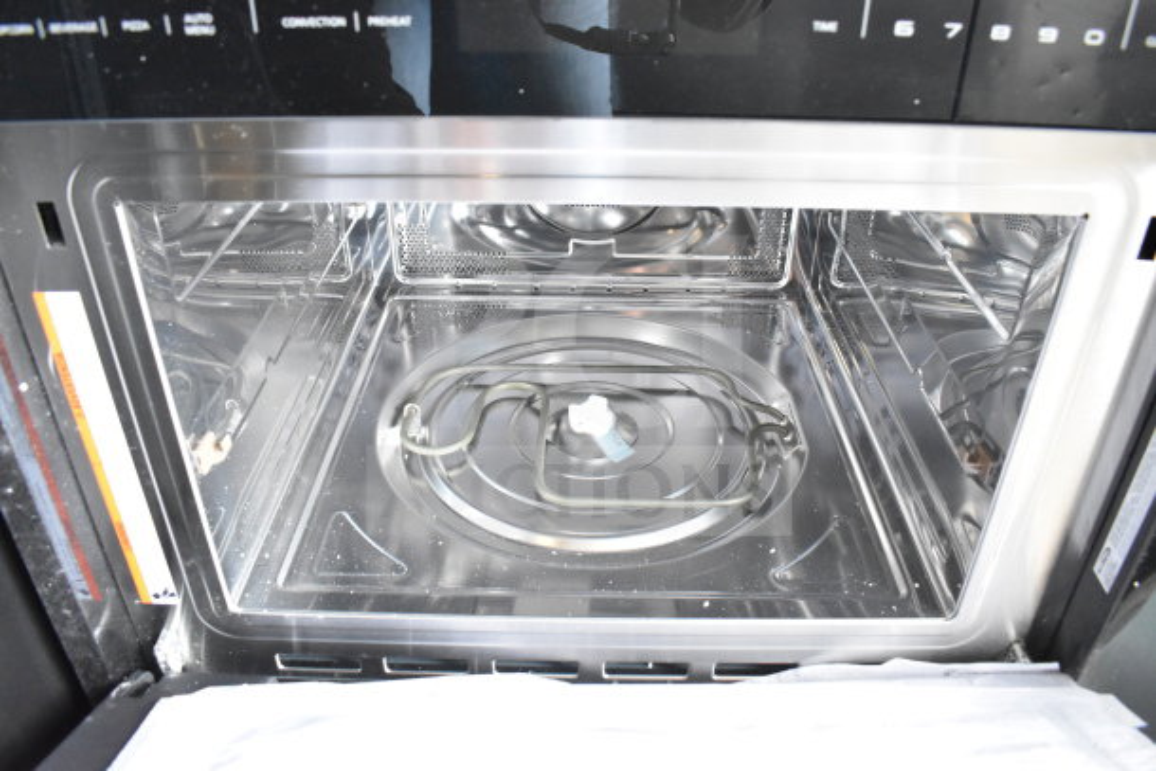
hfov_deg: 67.4
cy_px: 386
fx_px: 867
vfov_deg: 48.0
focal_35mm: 27
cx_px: 578
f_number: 6.3
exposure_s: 1/160
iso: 6400
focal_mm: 18
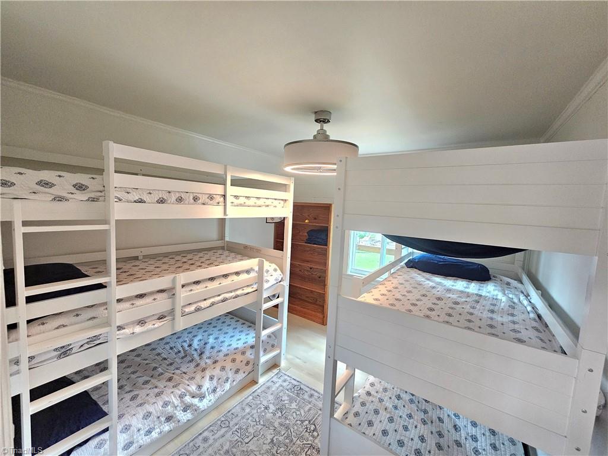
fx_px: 228
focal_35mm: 13
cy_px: 228
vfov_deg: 89.9
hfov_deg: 106.2
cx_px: 304
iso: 320
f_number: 2.2
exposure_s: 1/60.2
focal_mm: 2.2
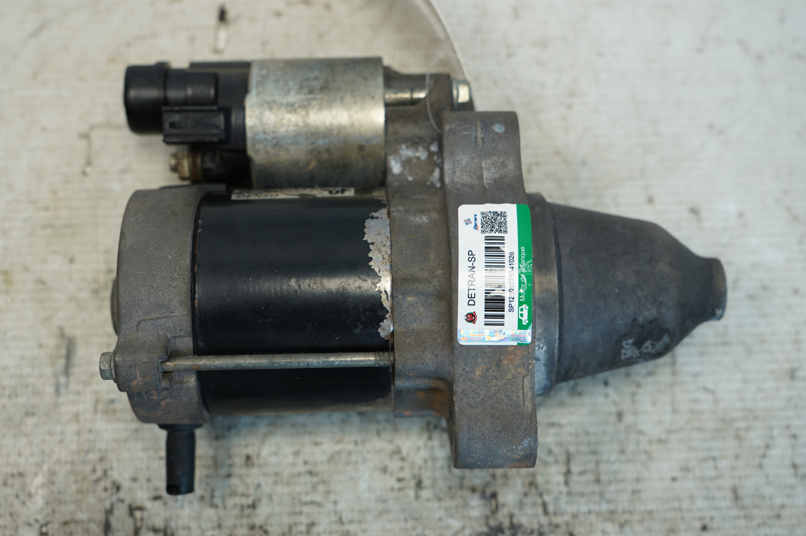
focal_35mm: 48
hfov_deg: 41.1
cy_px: 268
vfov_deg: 28.0
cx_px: 403
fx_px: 1074
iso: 160
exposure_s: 1/60
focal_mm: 32
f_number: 4
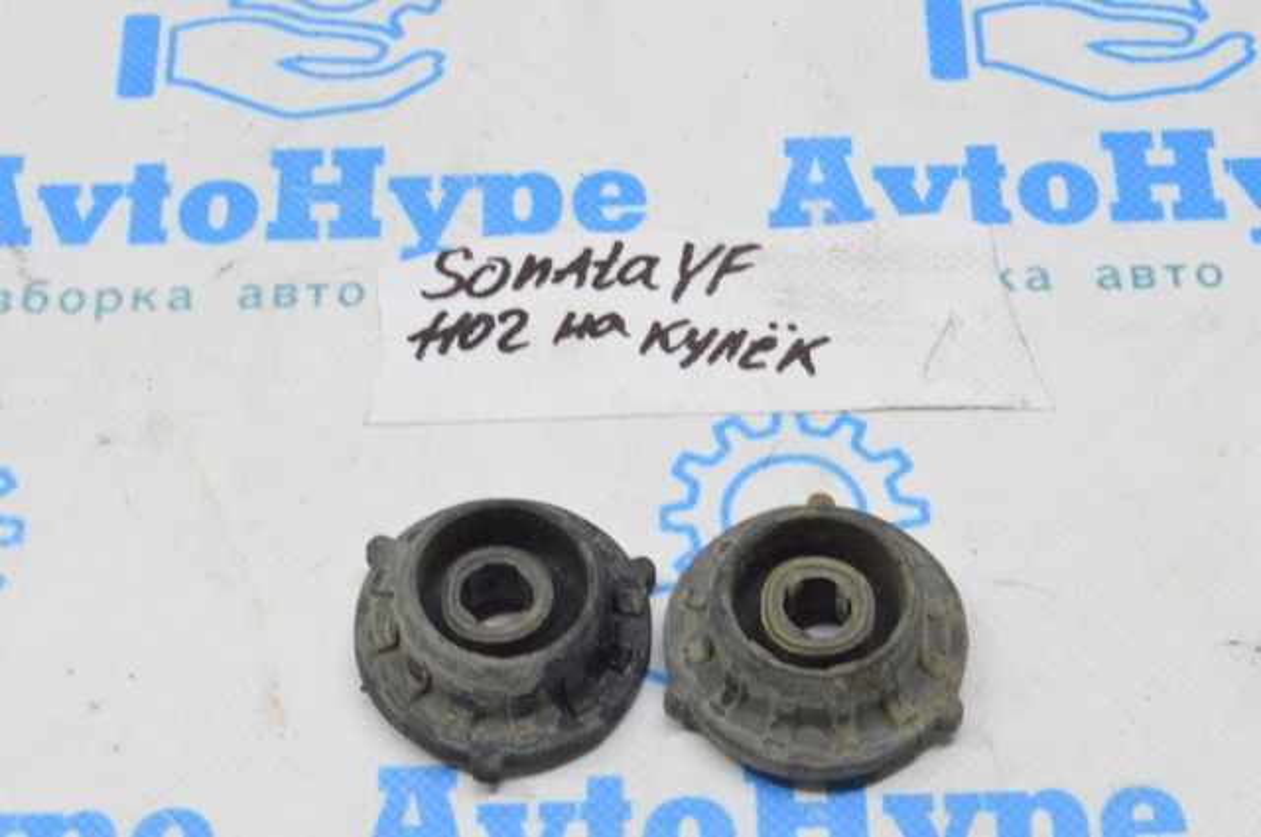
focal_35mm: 82
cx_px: 630
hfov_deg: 24.6
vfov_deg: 16.5
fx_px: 2886
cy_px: 418
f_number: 20
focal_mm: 55
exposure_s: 1/15
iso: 6400
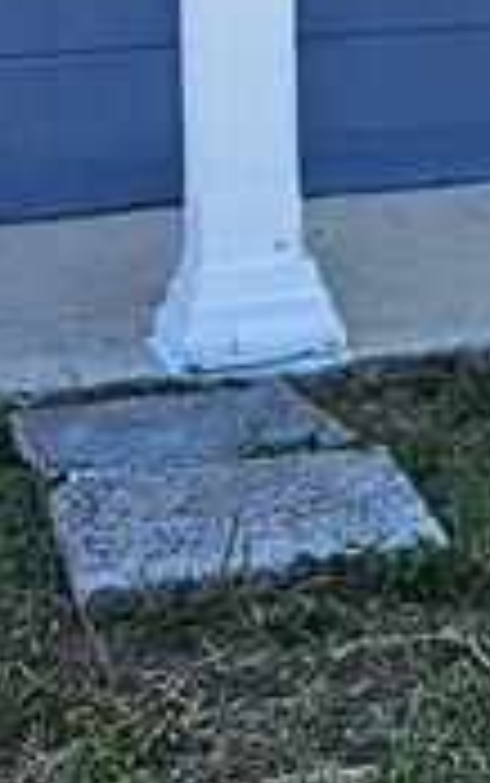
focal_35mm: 127
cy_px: -166
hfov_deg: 8.5
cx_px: 1497
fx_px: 2709
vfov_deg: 15.8
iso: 50
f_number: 2.2
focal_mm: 2.2
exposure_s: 1/535
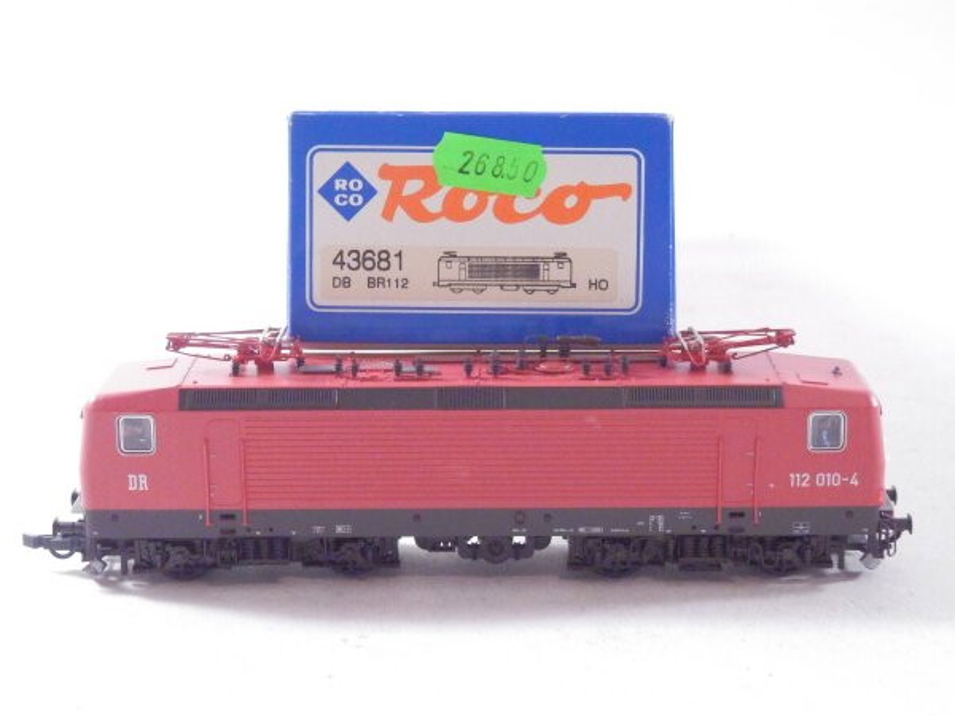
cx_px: 478
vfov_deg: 22.3
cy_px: 358
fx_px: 1821
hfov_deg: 29.4
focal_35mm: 66
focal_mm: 11.9
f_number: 4.4
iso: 2000
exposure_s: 1/160
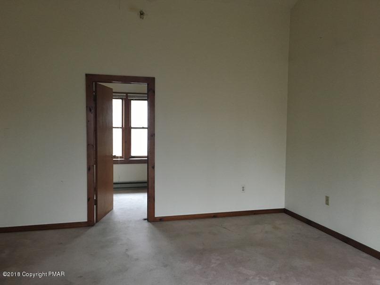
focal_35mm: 29
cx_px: 190
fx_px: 318
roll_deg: -0.7
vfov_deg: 48.3
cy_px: 142
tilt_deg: -2.8
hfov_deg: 61.6
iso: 200
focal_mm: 4.15
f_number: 2.2
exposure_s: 1/15
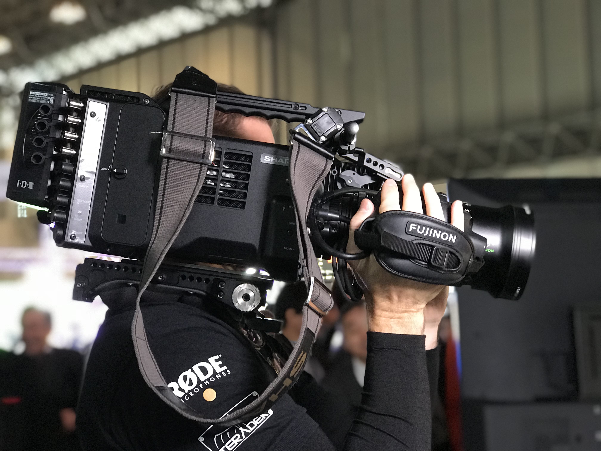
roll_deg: +1.6
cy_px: 226
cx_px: 300
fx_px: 990
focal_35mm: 57
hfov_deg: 33.8
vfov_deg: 25.7
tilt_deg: +5.9
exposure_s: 1/58
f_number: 2.8
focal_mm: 6.6
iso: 500
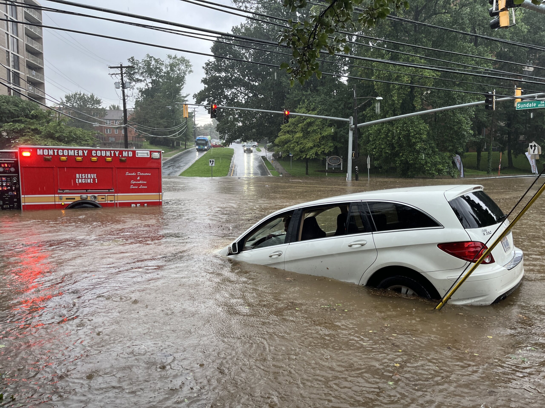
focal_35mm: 26
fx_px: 409
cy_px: 204
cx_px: 272
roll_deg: +0.7
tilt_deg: -5.1
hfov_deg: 67.3
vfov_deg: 53.1
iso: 80
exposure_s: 1/121
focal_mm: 5.1
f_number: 1.6
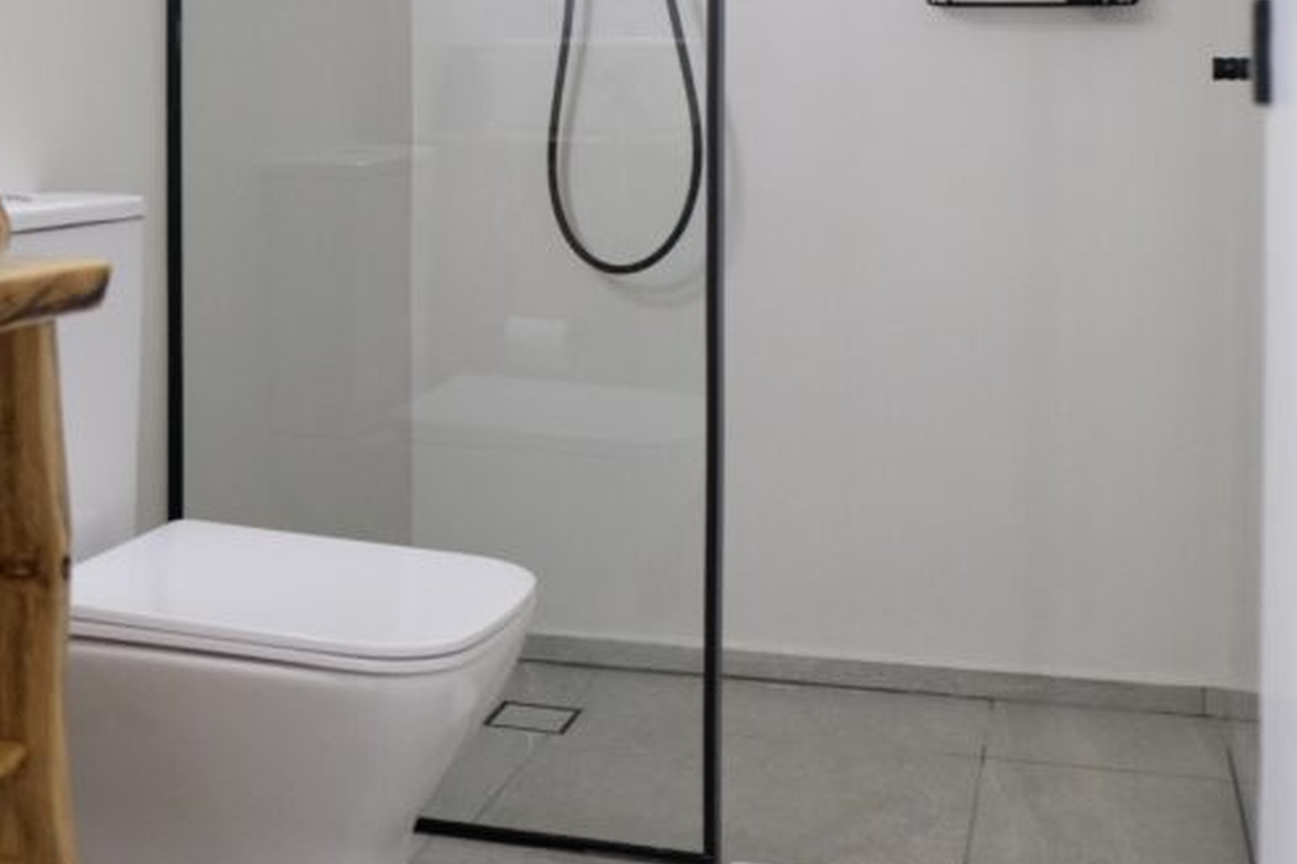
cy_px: 55
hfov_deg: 34.9
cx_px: 336
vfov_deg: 23.4
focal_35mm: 56
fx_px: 2017
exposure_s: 1/60
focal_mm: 18
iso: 2000
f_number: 2.8
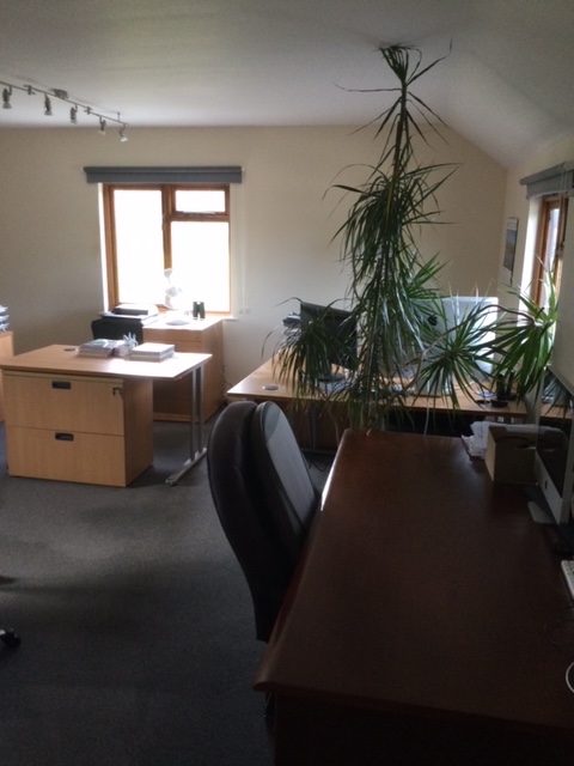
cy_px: 383
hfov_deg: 45.4
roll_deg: +0.6
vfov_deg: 58.4
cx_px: 287
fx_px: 685
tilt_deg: -12.4
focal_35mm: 31
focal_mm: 3.3
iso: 125
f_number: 2.4
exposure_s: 1/33
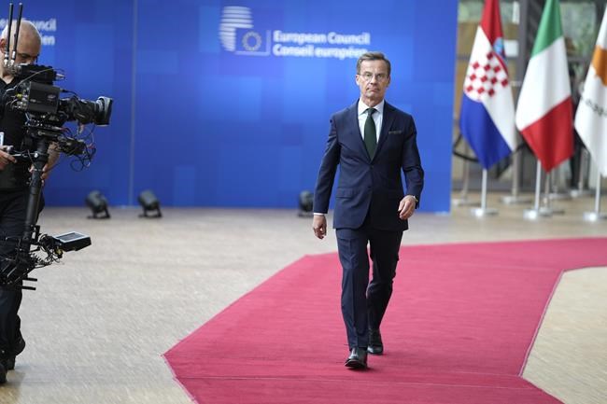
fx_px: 3371
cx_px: 304
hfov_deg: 10.3
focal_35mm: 200
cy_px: 202
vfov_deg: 6.9
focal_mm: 200
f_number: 2.8
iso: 1600
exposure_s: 1/640
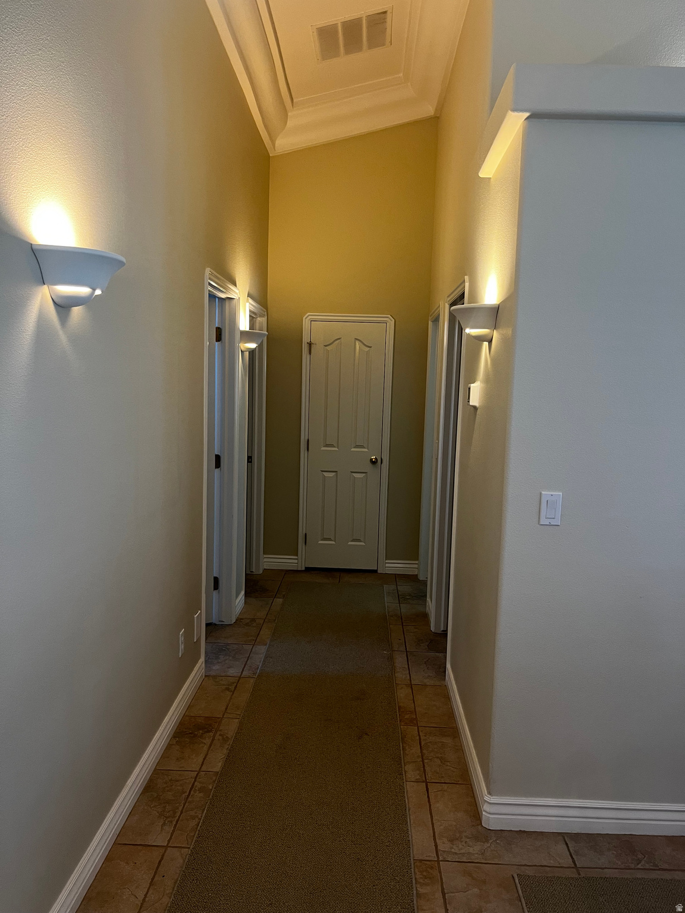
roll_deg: -2.3
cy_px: 456
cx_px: 342
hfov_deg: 53.1
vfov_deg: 67.3
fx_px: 686
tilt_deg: -6.2
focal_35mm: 26
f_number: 1.6
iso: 125
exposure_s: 1/60
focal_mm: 5.1
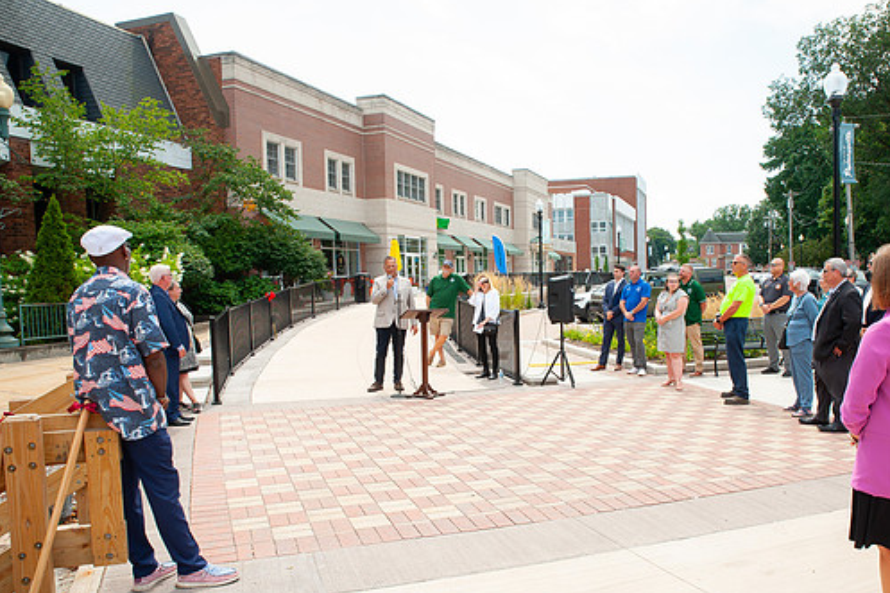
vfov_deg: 46.3
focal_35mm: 28
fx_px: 692
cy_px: 335
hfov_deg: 65.2
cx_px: 503
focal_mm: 24
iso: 400
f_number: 13
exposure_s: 1/200
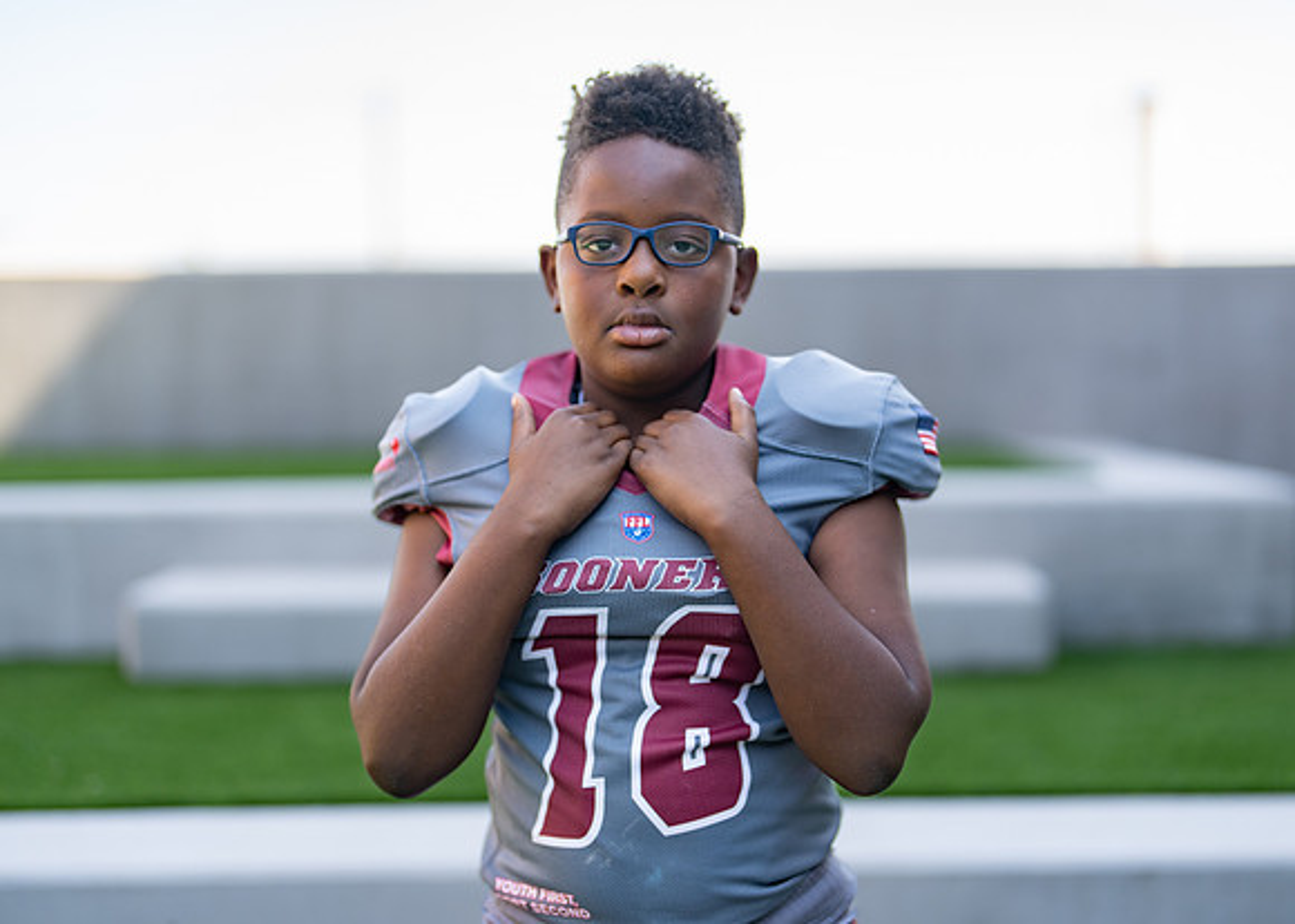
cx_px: 695
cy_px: 492
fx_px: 2125
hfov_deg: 33.9
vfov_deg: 24.5
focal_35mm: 58
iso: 100
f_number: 1.2
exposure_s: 1/1250
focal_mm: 50
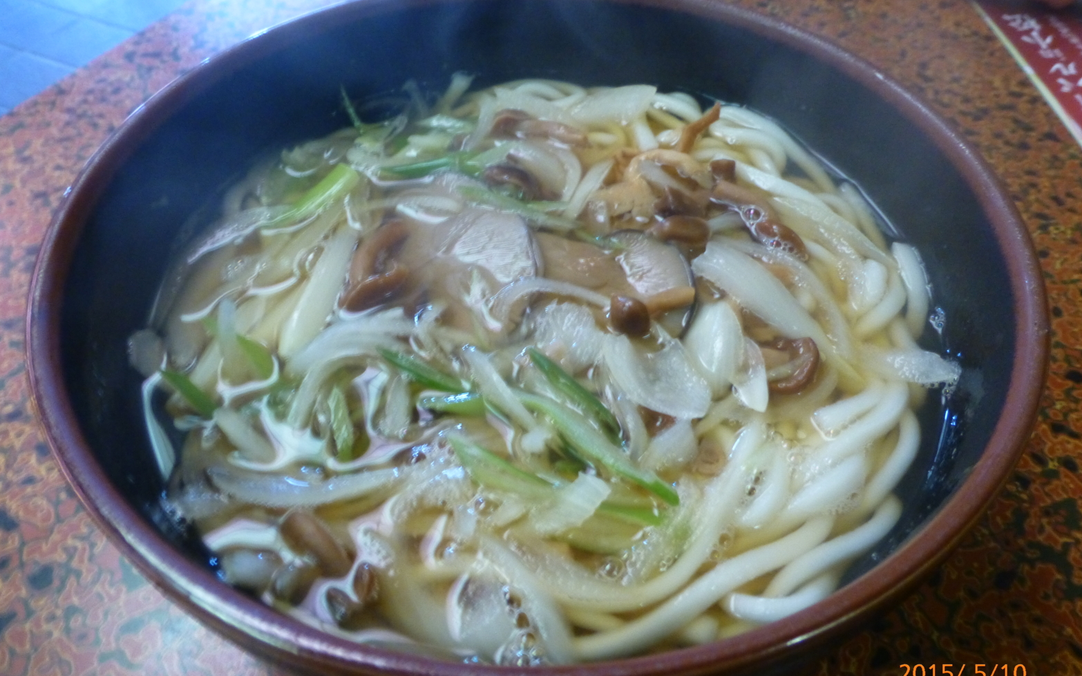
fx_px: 767
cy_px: 341
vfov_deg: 47.6
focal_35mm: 26
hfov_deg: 70.4
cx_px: 544
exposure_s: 1/5
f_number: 3.3
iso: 400
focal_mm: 4.3
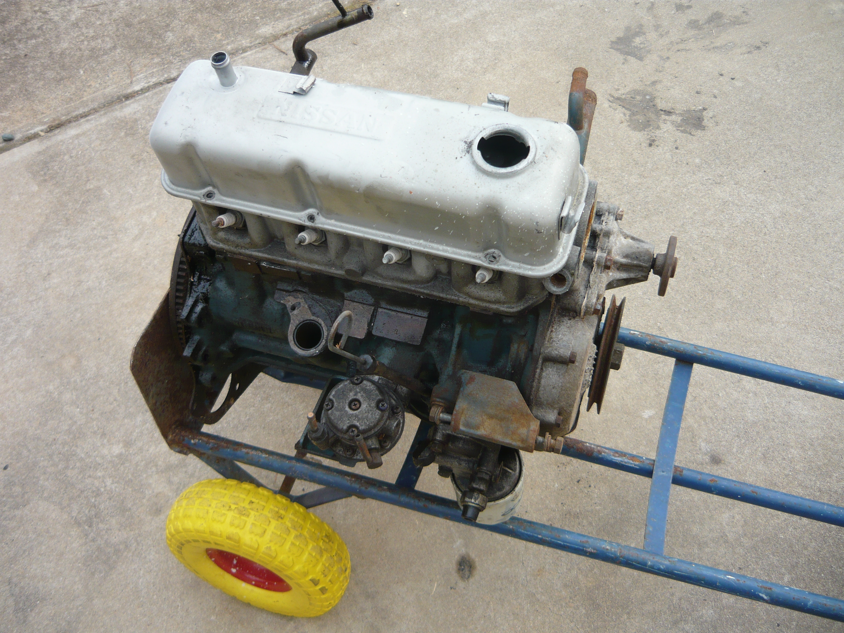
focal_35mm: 33
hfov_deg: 55.4
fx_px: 805
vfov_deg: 42.9
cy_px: 316
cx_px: 422
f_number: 2.8
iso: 100
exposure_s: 1/320
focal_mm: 5.5
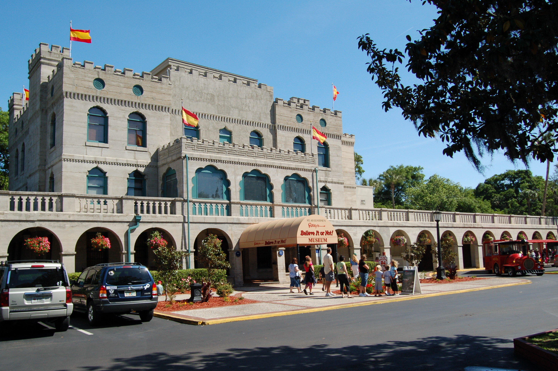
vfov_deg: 38.8
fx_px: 526
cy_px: 186
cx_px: 276
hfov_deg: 55.8
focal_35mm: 34
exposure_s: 1/320
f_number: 9
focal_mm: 22
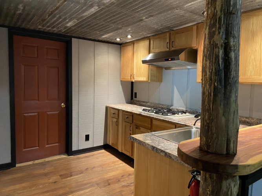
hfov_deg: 67.3
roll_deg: -0.4
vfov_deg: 53.0
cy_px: 98
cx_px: 131
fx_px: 197
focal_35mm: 26
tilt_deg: -6.0
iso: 640
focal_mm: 4.25
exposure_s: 1/40
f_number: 1.8
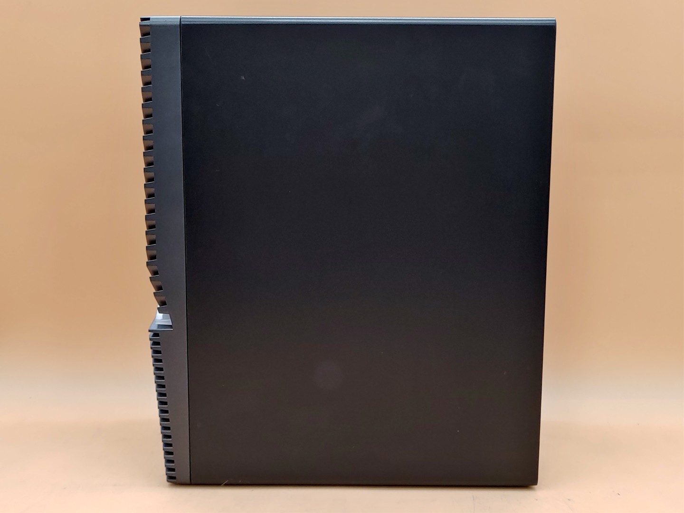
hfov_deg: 42.9
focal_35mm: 44
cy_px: 256
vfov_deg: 32.9
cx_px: 342
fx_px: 869
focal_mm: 4.36
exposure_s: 1/60
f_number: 1.8
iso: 50
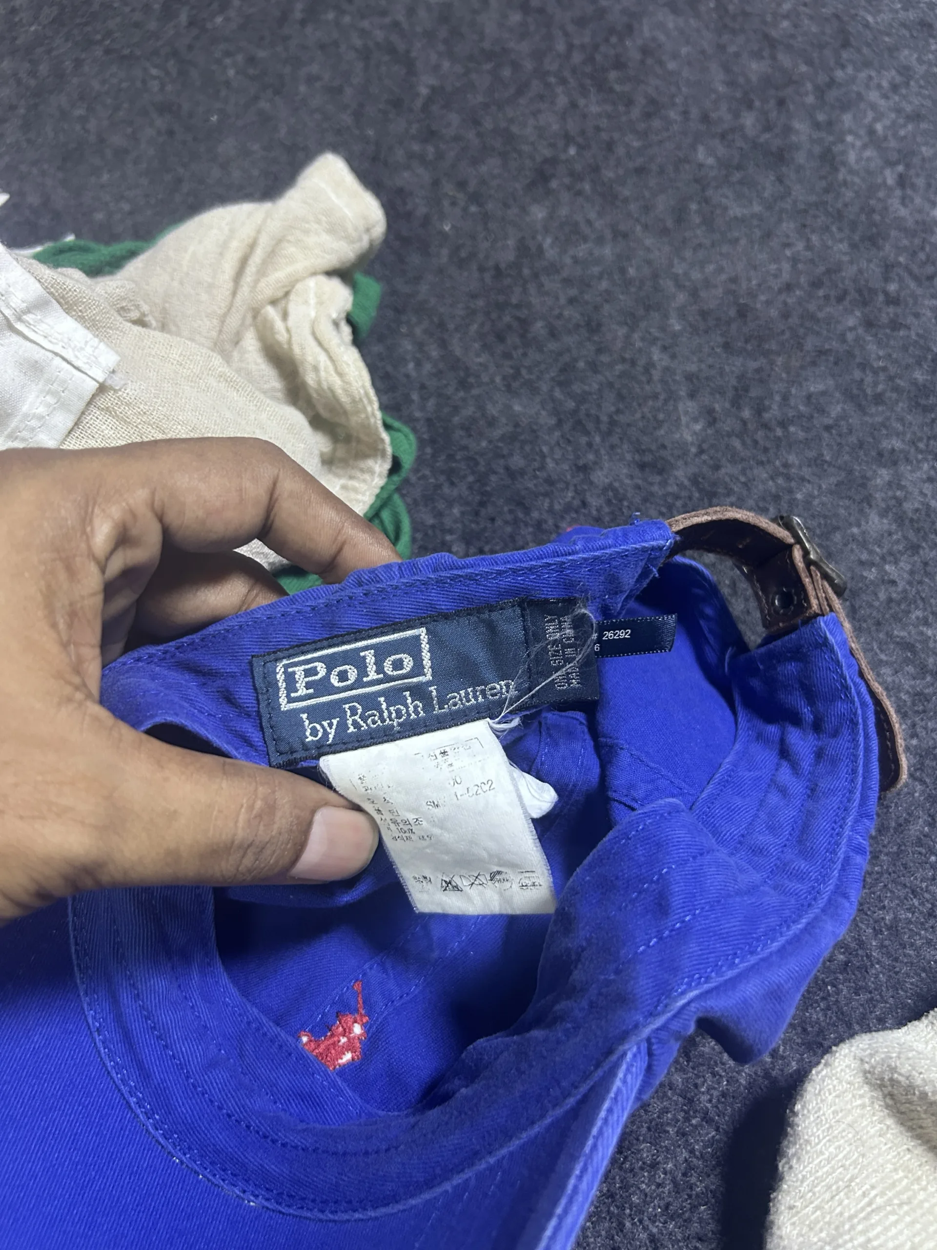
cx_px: 468
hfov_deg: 53.1
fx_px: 938
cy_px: 625
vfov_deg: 67.3
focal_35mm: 26
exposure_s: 1/50
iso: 250
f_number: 1.5
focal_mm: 5.7
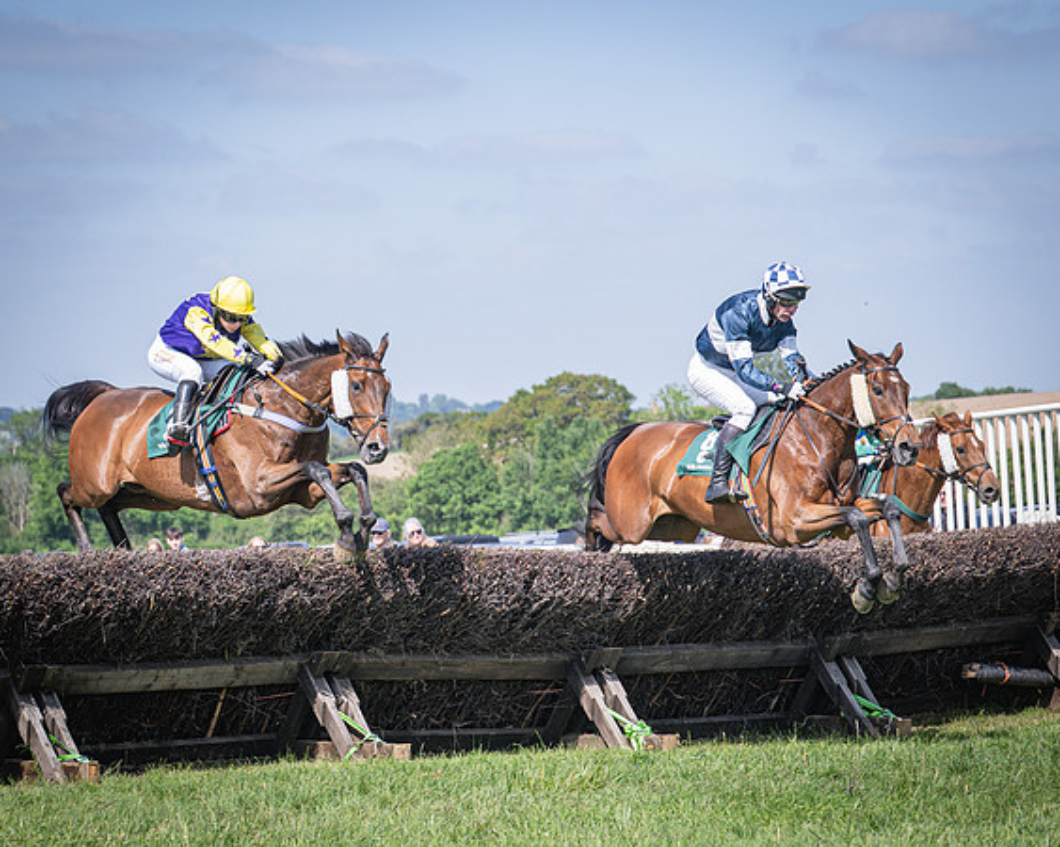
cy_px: 417
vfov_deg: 12.7
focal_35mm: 121
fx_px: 3795
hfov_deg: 15.9
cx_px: 649
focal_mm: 70
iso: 200
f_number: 4
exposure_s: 1/1600
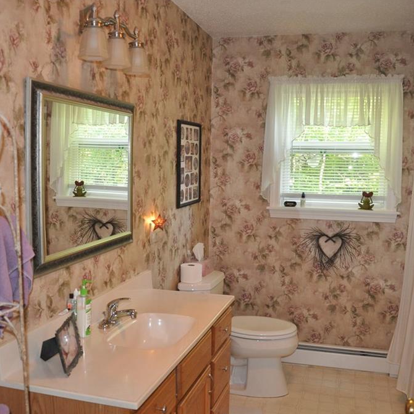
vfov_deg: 47.2
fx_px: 474
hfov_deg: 47.2
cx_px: 217
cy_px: 208
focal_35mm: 35
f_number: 3.5
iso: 800
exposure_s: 1/60
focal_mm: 18
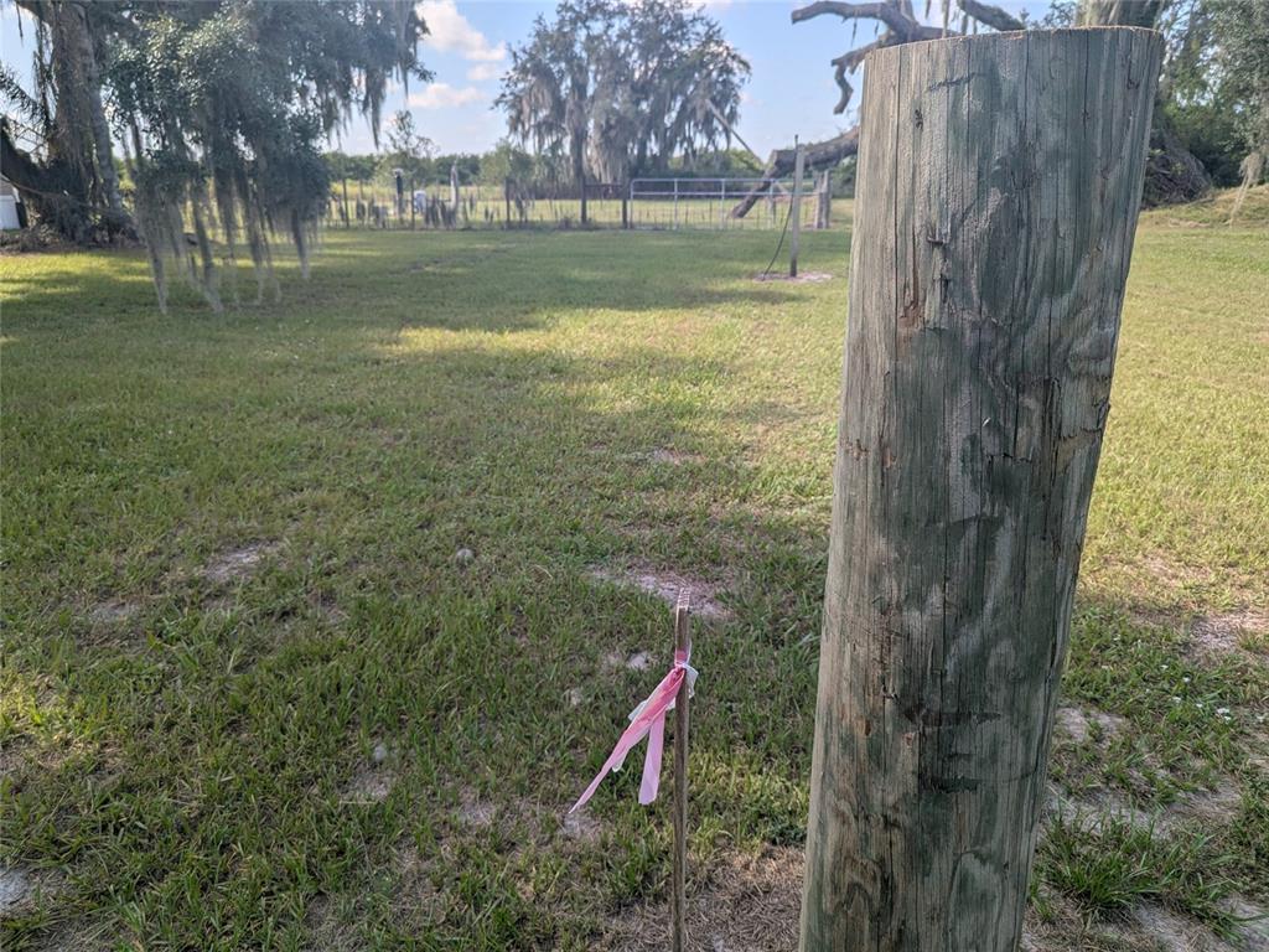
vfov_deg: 56.8
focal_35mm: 24
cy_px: 476
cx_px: 634
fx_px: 880
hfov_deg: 71.6
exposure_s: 1/1433
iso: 48
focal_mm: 6.81
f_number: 1.85
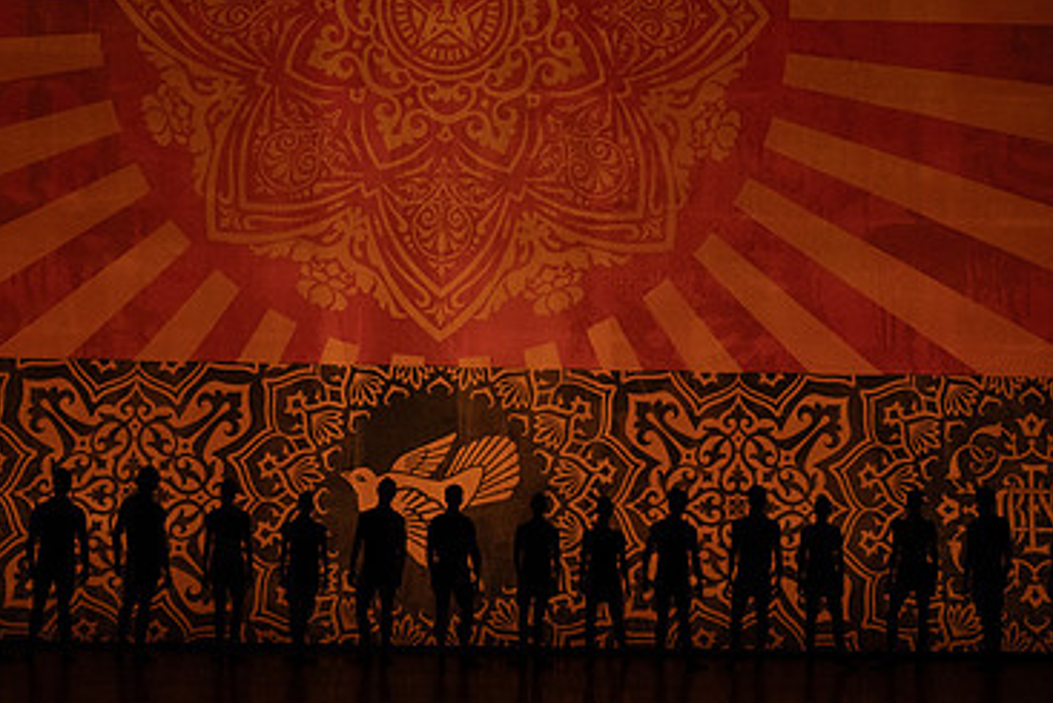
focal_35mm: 158
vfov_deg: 8.7
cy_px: 222
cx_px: 485
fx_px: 4623
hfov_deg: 13.0
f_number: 6.3
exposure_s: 1/400
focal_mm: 100
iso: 6400
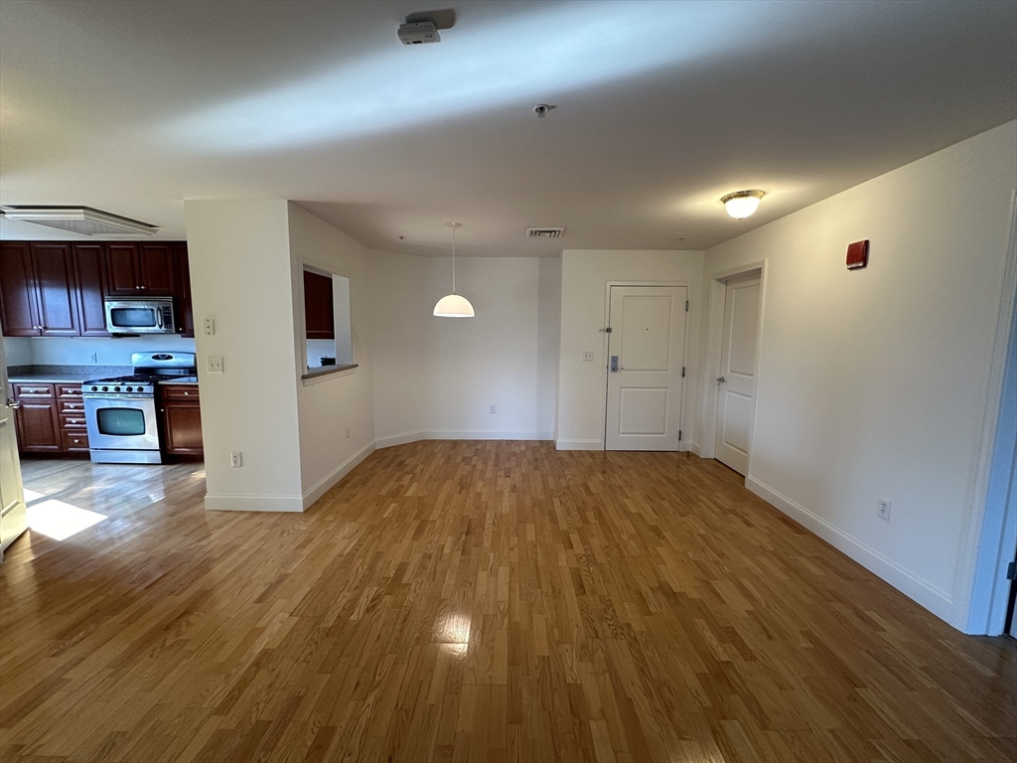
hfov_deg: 102.1
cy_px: 382
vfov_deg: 85.7
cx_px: 508
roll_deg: -0.7
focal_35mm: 14
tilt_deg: -7.0
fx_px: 411
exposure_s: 1/120
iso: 200
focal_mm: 2.22
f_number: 2.2
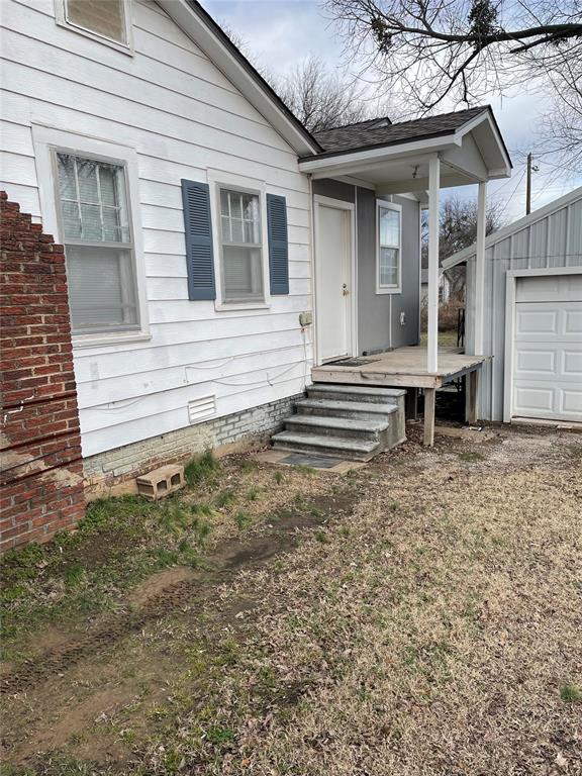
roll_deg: +1.8
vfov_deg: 67.3
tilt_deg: -9.0
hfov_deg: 53.1
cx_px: 291
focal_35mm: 26
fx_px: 583
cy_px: 388
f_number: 1.6
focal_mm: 4.2
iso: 32
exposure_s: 1/790
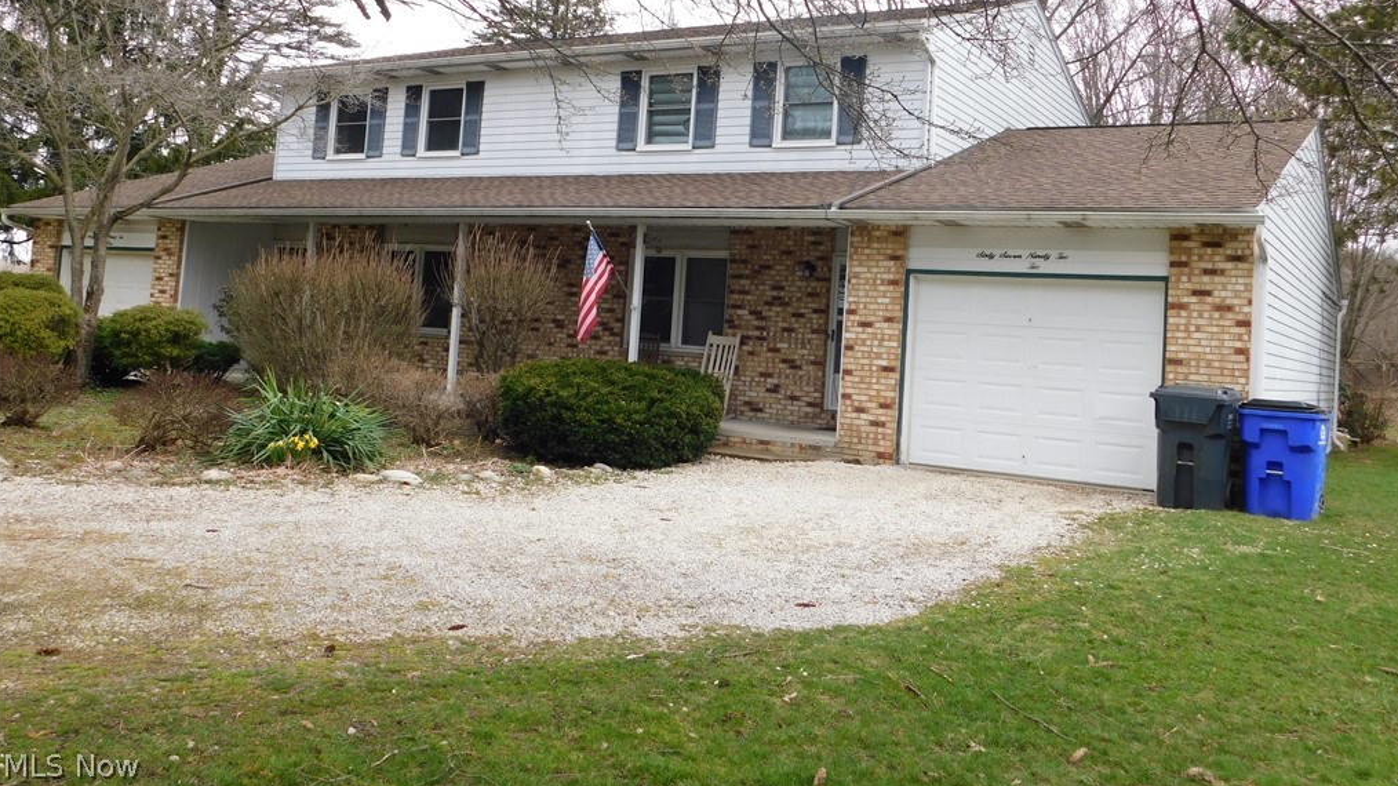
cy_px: 259
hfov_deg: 59.5
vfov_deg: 35.3
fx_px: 1223
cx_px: 702
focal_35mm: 33
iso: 125
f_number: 3.2
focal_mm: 5.3
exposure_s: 1/400
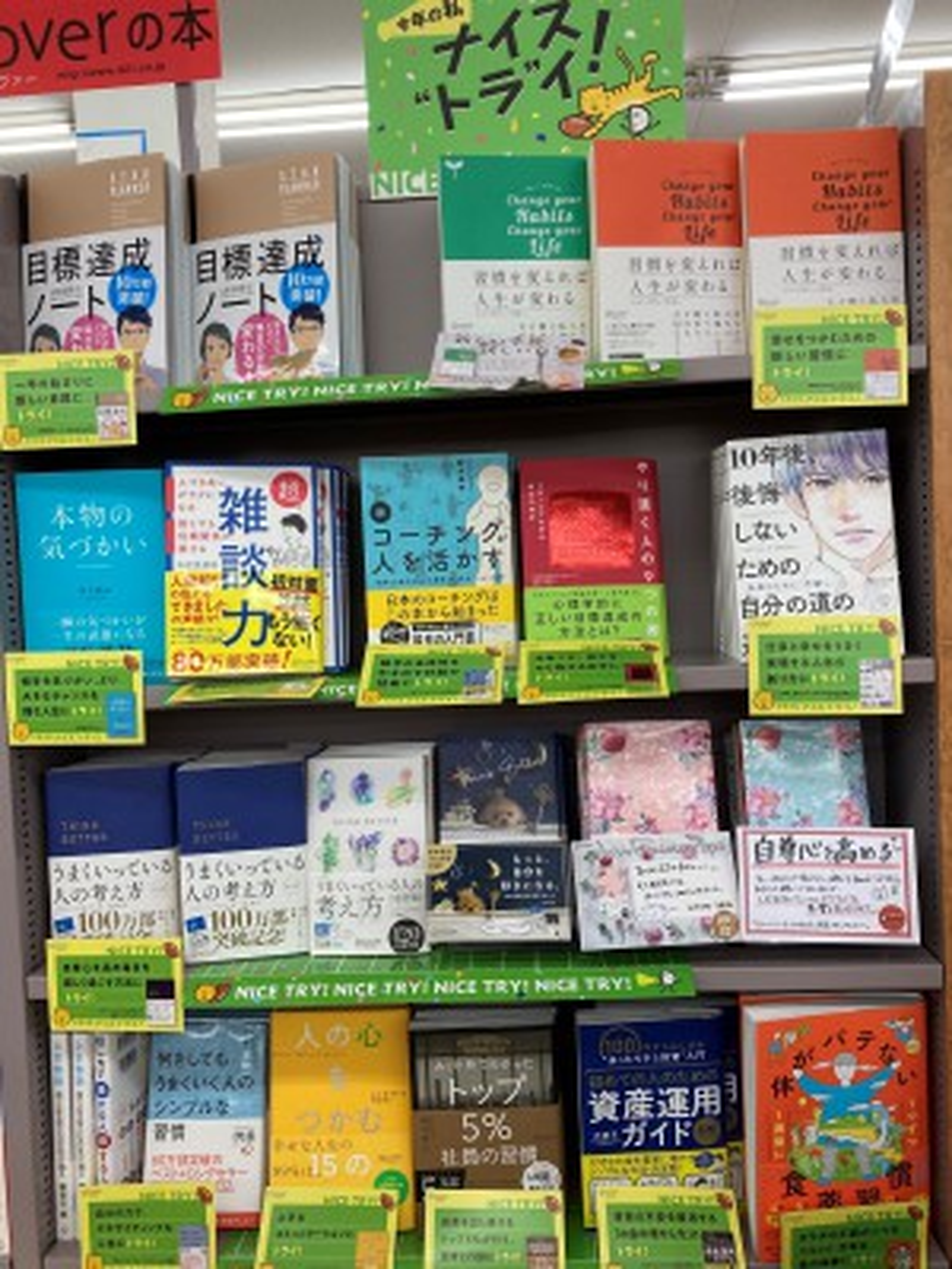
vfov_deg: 63.4
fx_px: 1027
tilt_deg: -0.4
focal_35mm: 28
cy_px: 634
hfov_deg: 49.7
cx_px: 476
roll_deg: +1.8
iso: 50
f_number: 1.8
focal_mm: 3.99
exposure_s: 1/100
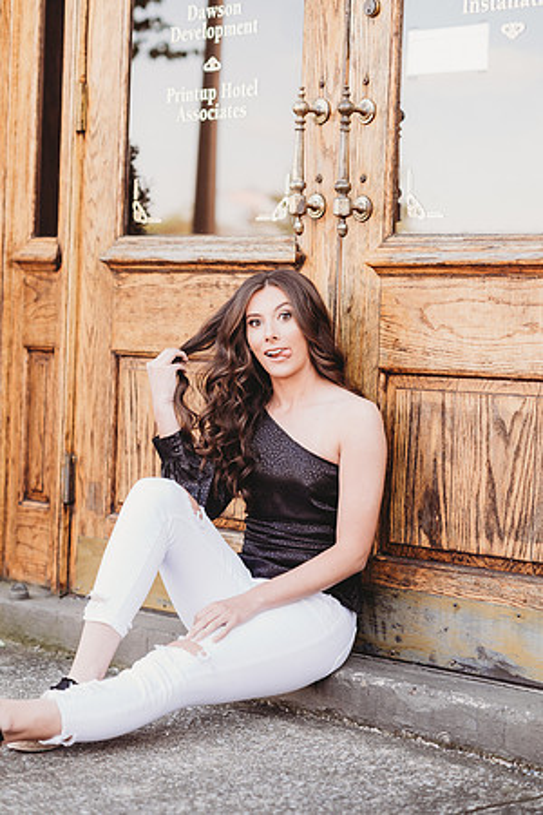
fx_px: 1923
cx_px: 272
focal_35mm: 85
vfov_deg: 23.9
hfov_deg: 16.1
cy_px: 408
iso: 200
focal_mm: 85
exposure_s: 1/250
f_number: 2.5
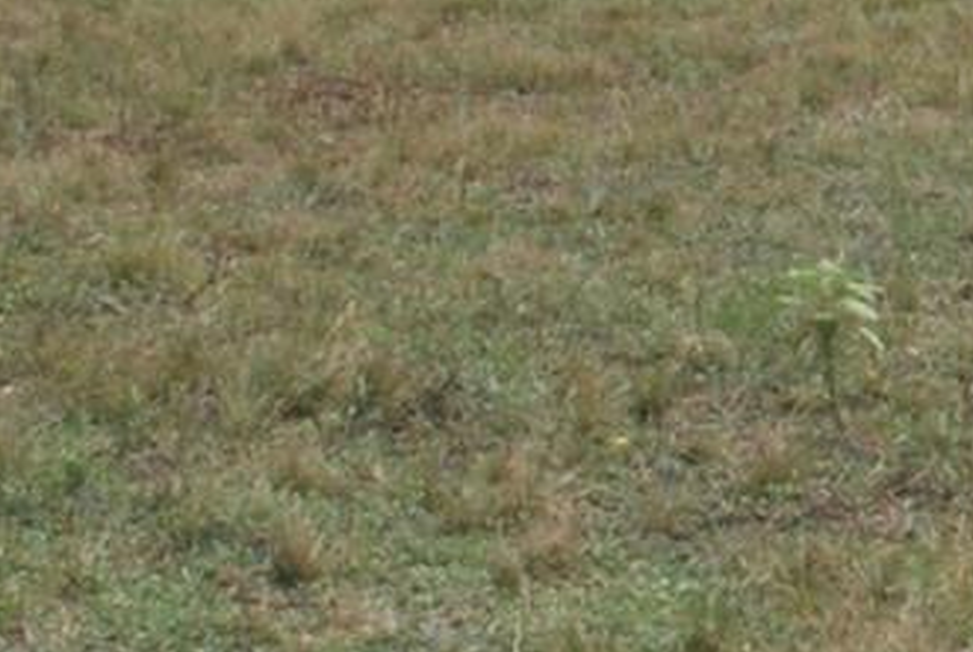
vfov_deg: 6.6
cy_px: -531
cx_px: 1713
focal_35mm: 205
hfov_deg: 9.6
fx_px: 5548
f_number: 18
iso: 400
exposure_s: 1/200
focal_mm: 22
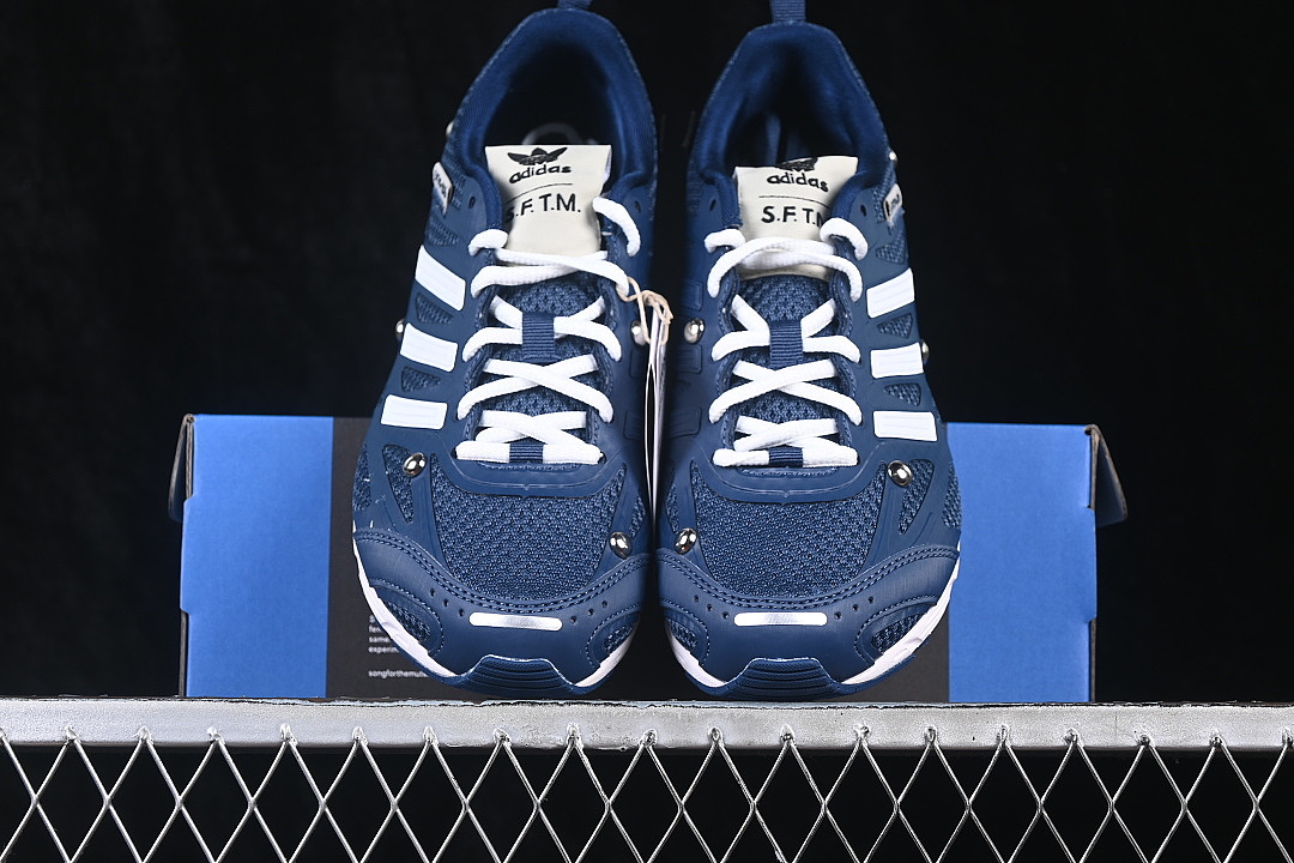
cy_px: 432
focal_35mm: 75
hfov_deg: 27.0
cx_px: 647
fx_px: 2696
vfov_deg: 18.2
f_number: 6.3
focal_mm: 50
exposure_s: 1/60
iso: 160
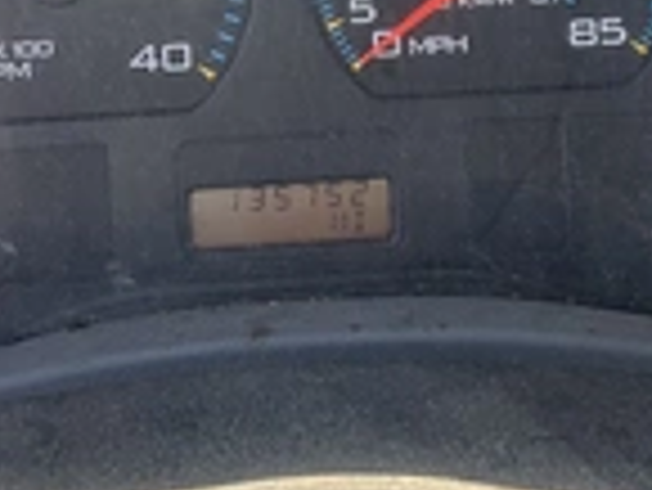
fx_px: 1508
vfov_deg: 17.7
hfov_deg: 24.3
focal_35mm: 80
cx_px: 243
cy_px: -72
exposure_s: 1/122
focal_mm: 3
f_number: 1.8
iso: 32
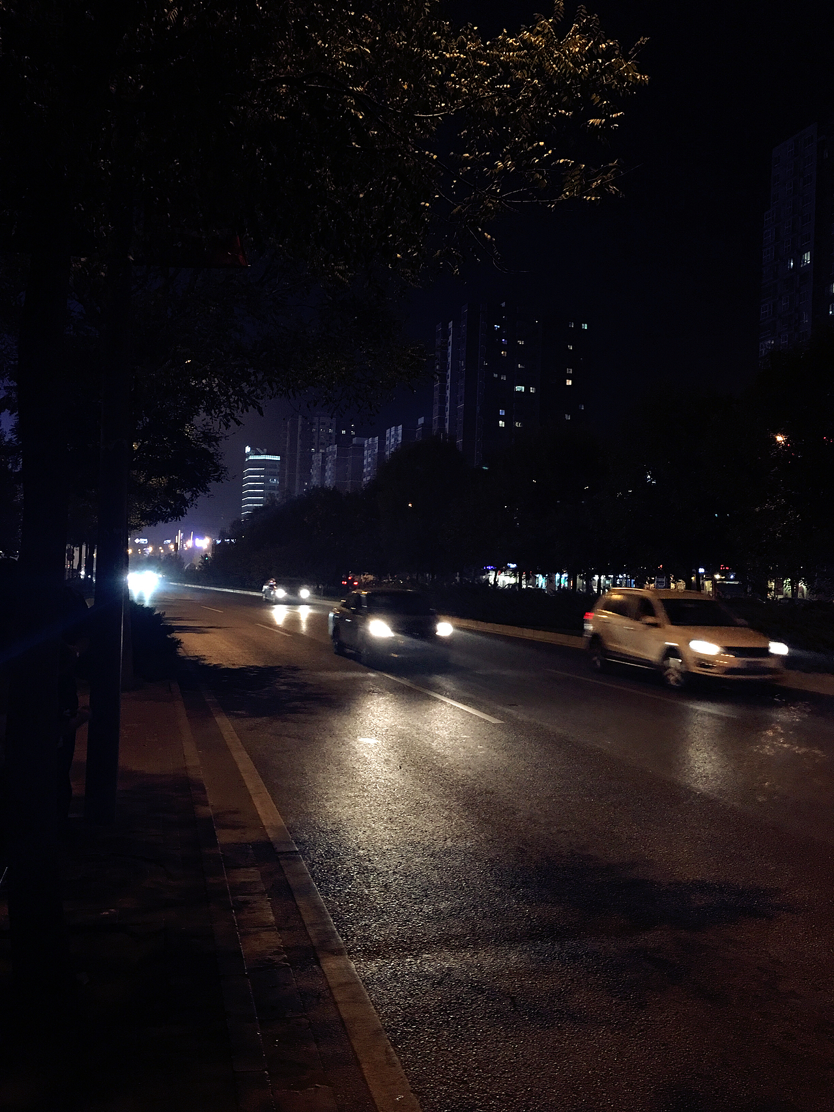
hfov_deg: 48.2
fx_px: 932
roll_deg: -2.2
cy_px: 556
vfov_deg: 61.7
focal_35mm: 29
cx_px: 417
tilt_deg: +1.9
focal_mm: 4.15
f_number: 2.2
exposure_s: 1/8
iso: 100
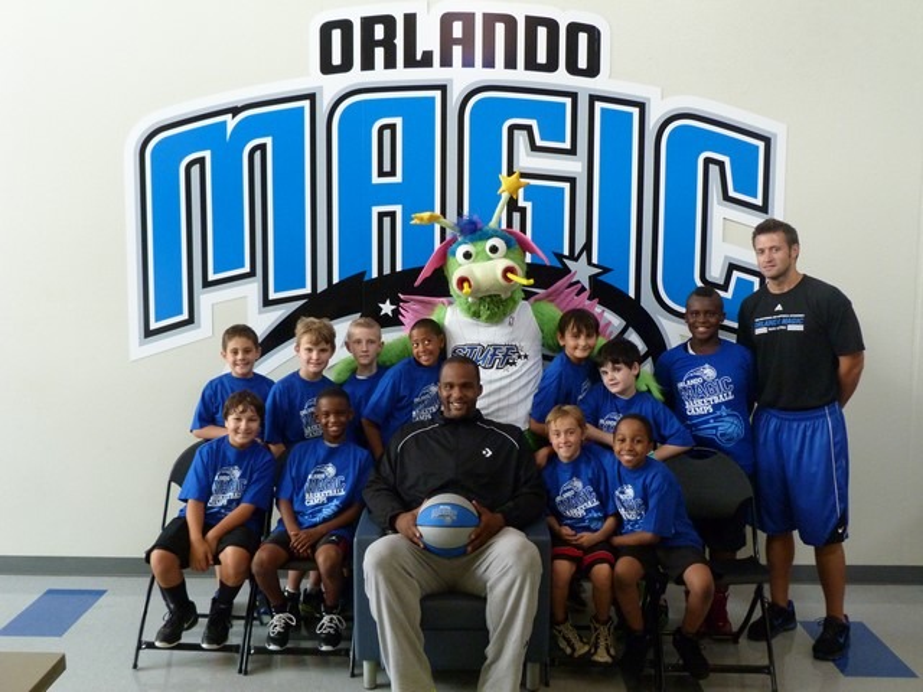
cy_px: 346
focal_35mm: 37
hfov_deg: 50.1
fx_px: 987
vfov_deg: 38.7
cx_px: 462
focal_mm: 6.7
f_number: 3.1
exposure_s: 1/50
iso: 400
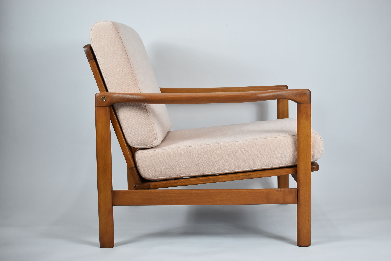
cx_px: 196
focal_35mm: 51
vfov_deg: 26.5
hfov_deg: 38.9
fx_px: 554
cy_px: 130
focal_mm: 34
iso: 800
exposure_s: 1/125
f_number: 4.5
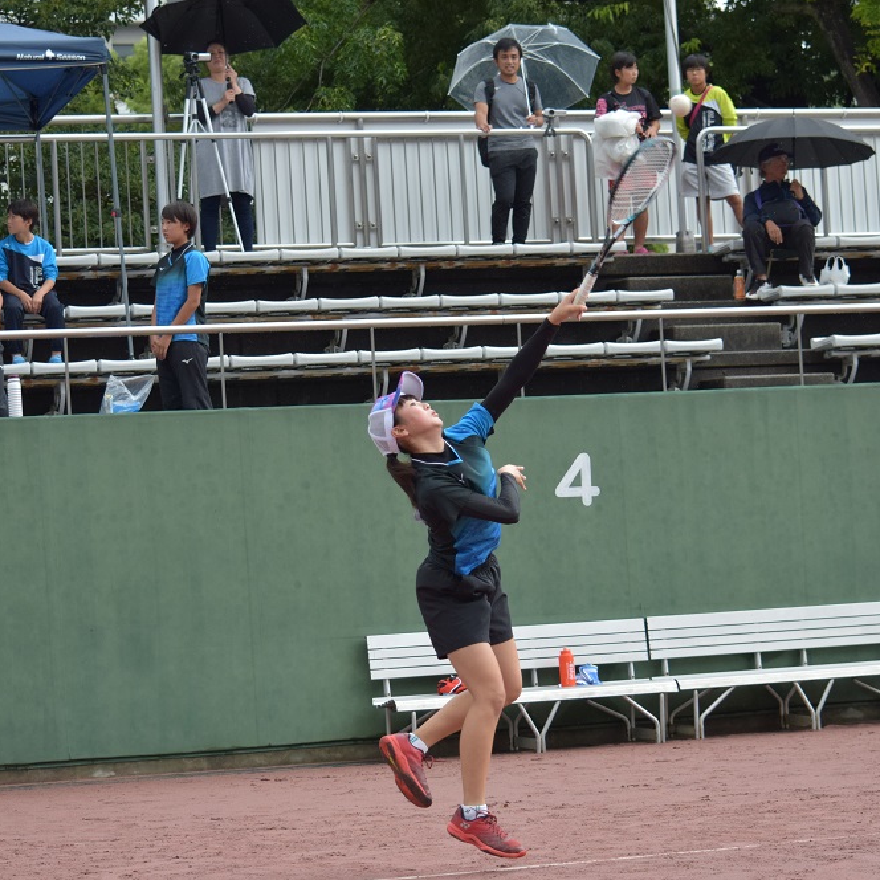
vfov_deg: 14.7
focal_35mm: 119
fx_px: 3423
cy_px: 440
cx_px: 443
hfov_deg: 14.7
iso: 640
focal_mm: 62
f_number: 4.5
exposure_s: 1/1600
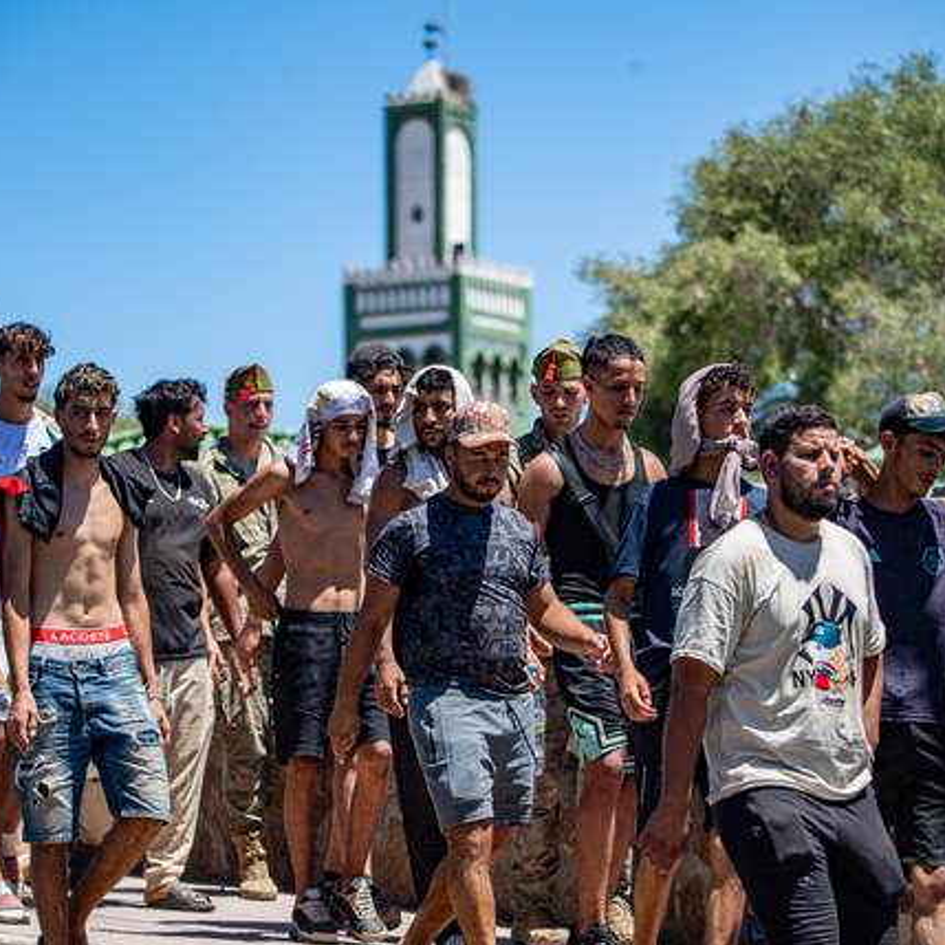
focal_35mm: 193
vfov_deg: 9.1
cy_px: 472
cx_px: 469
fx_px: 5961
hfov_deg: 9.1
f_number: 5
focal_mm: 150
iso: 125
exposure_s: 1/800
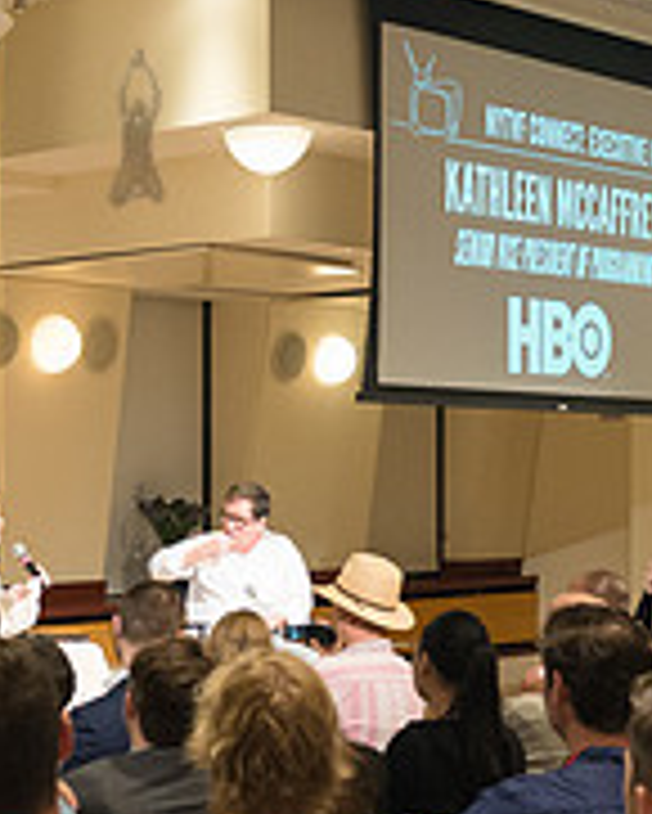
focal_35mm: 87
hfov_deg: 17.5
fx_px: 2097
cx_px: 135
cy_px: 560
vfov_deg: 21.9
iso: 2500
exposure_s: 1/160
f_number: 4
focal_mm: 29
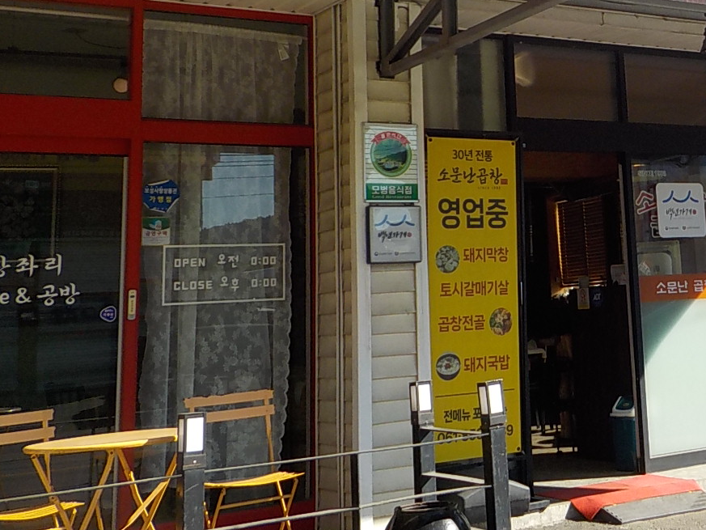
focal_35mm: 55
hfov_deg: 33.4
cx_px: 608
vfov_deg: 25.9
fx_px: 1122
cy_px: 76
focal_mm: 4.1
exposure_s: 1/800
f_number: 3.3
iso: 125
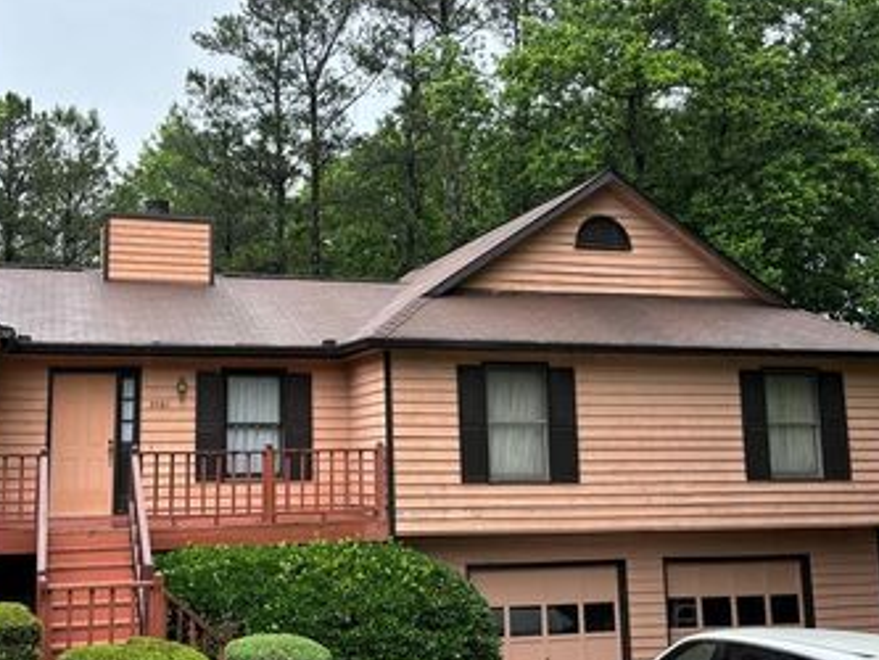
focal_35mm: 39
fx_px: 991
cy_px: 329
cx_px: 282
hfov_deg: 47.0
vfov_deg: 36.8
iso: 40
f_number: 1.6
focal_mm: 5.96
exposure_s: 1/157
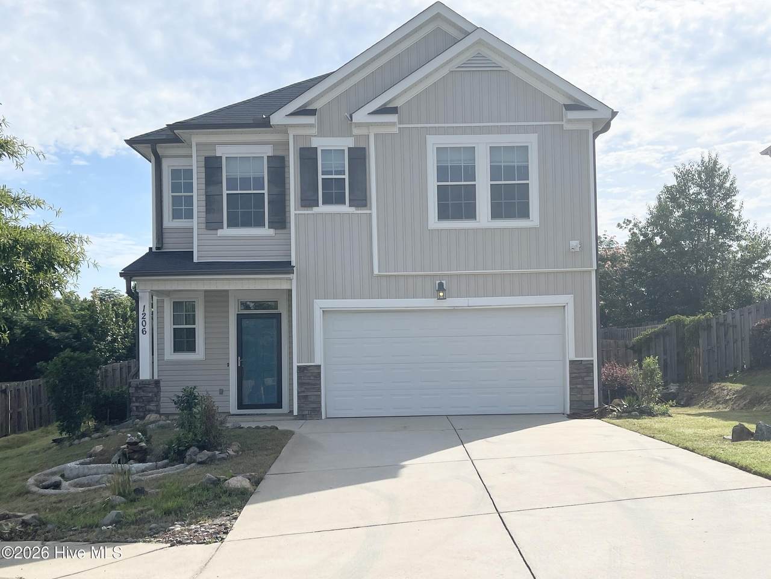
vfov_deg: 54.9
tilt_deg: +0.6
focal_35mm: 25
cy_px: 290
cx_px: 386
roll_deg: +0.7
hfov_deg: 69.4
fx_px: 557
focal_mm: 5.1
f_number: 1.6
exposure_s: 1/7407
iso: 32
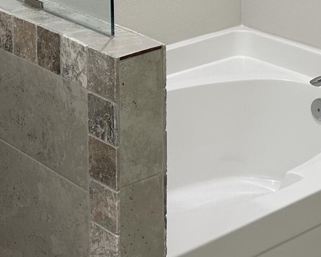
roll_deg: +0.6
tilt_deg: -10.9
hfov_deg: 18.4
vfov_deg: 14.0
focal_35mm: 104
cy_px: -105
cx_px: 148
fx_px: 988
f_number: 1.5
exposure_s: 1/120
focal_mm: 5.7
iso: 64
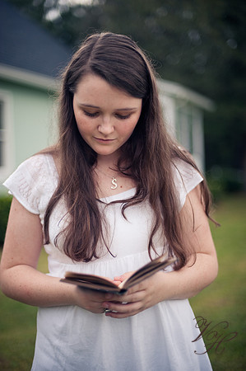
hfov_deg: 26.9
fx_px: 514
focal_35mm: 50
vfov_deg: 39.6
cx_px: 123
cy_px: 186
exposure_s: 1/1250
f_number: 1.4
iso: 200
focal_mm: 50
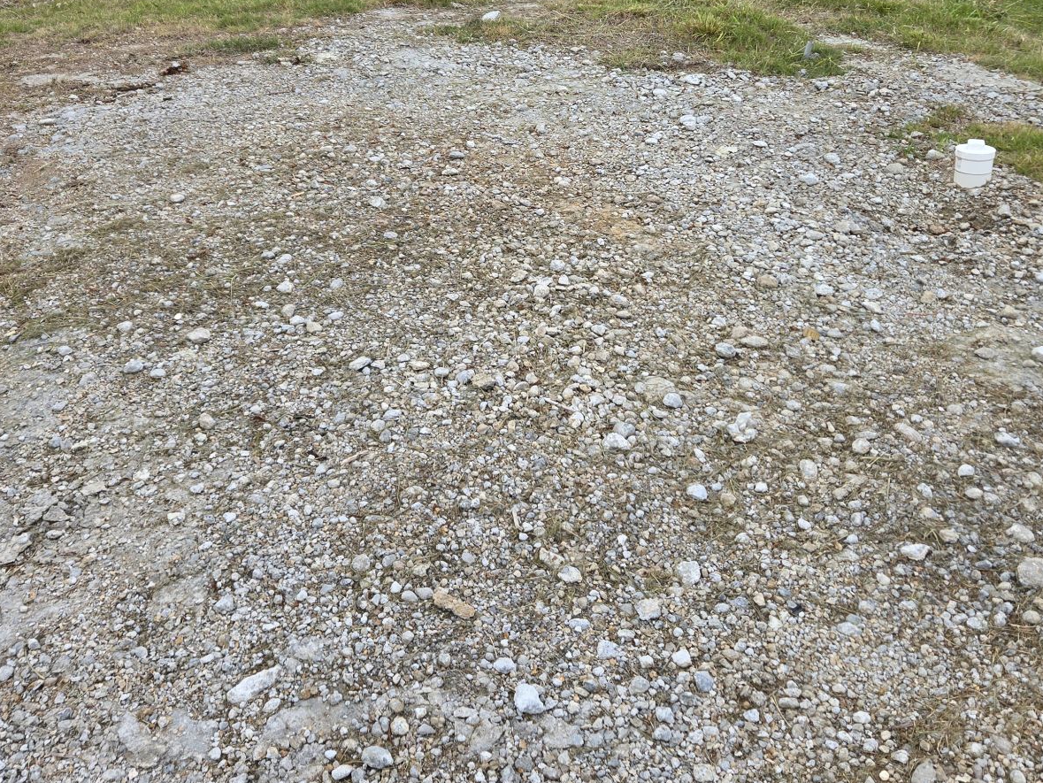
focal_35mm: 39
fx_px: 1175
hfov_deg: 47.8
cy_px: 233
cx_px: 557
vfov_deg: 36.3
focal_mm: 5.4
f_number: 1.8
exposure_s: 1/864
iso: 25
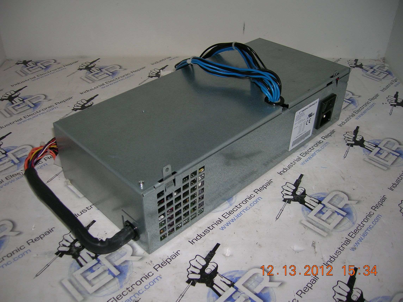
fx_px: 395
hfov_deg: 54.0
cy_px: 151
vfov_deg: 41.7
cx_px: 202
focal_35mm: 34
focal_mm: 5.7
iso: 50
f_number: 2.9
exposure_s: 1/60.1
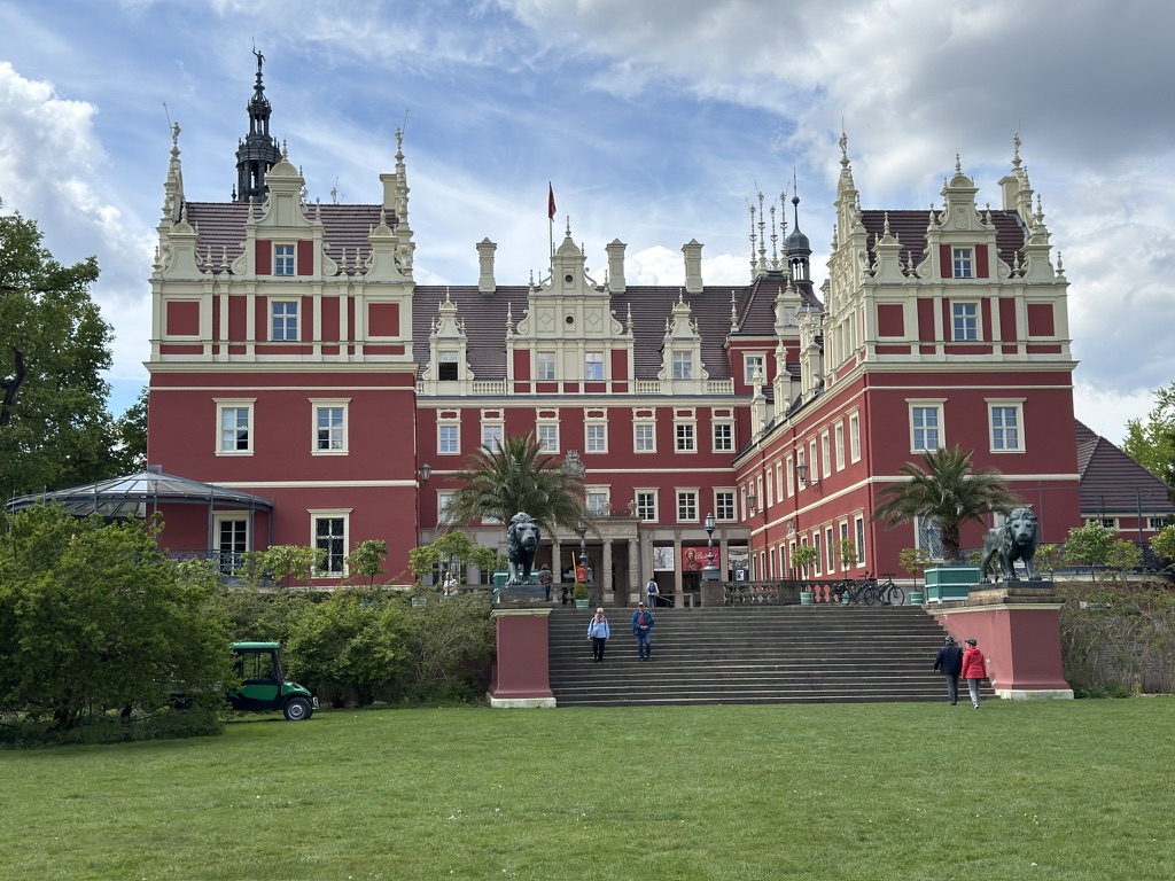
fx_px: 1460
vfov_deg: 33.6
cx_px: 588
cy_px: 440
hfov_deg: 43.9
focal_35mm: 43
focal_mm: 6.76
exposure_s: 1/6849
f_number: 1.78
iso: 100
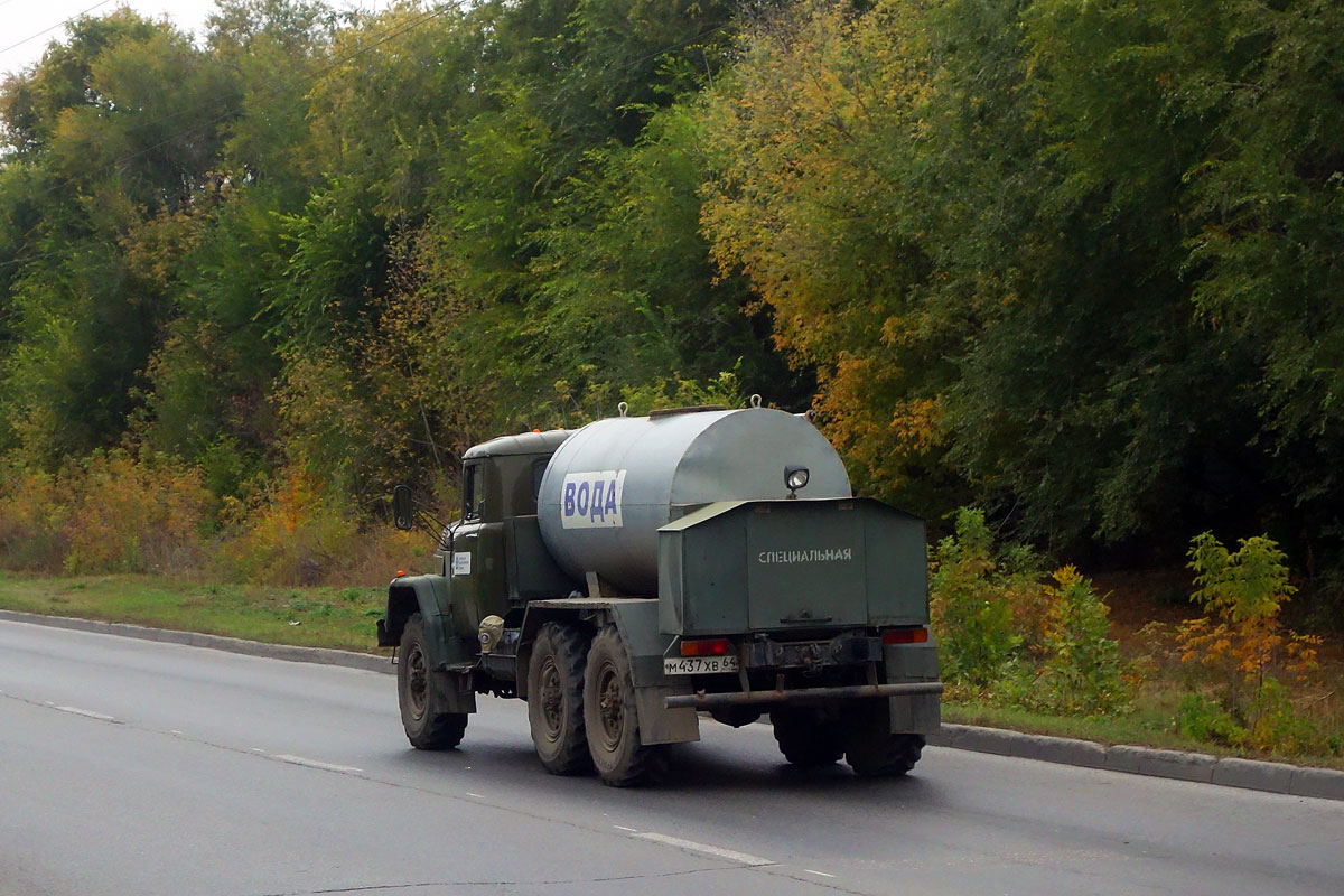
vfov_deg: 17.9
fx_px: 2837
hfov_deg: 26.7
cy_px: 448
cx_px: 672
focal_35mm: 76
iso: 800
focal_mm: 28.18
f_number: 4
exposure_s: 1/500
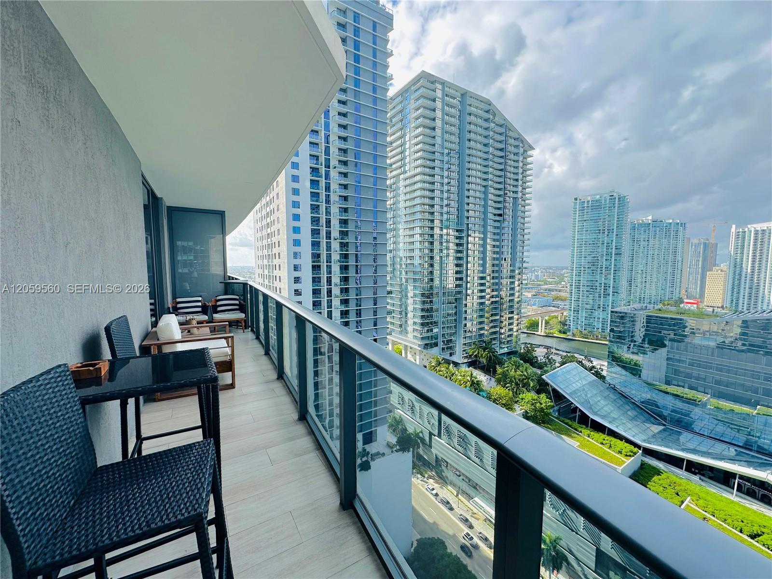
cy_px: 290
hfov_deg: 102.1
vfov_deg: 85.7
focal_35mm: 14
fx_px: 312
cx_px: 386
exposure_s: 1/774
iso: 40
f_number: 2.2
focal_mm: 2.22
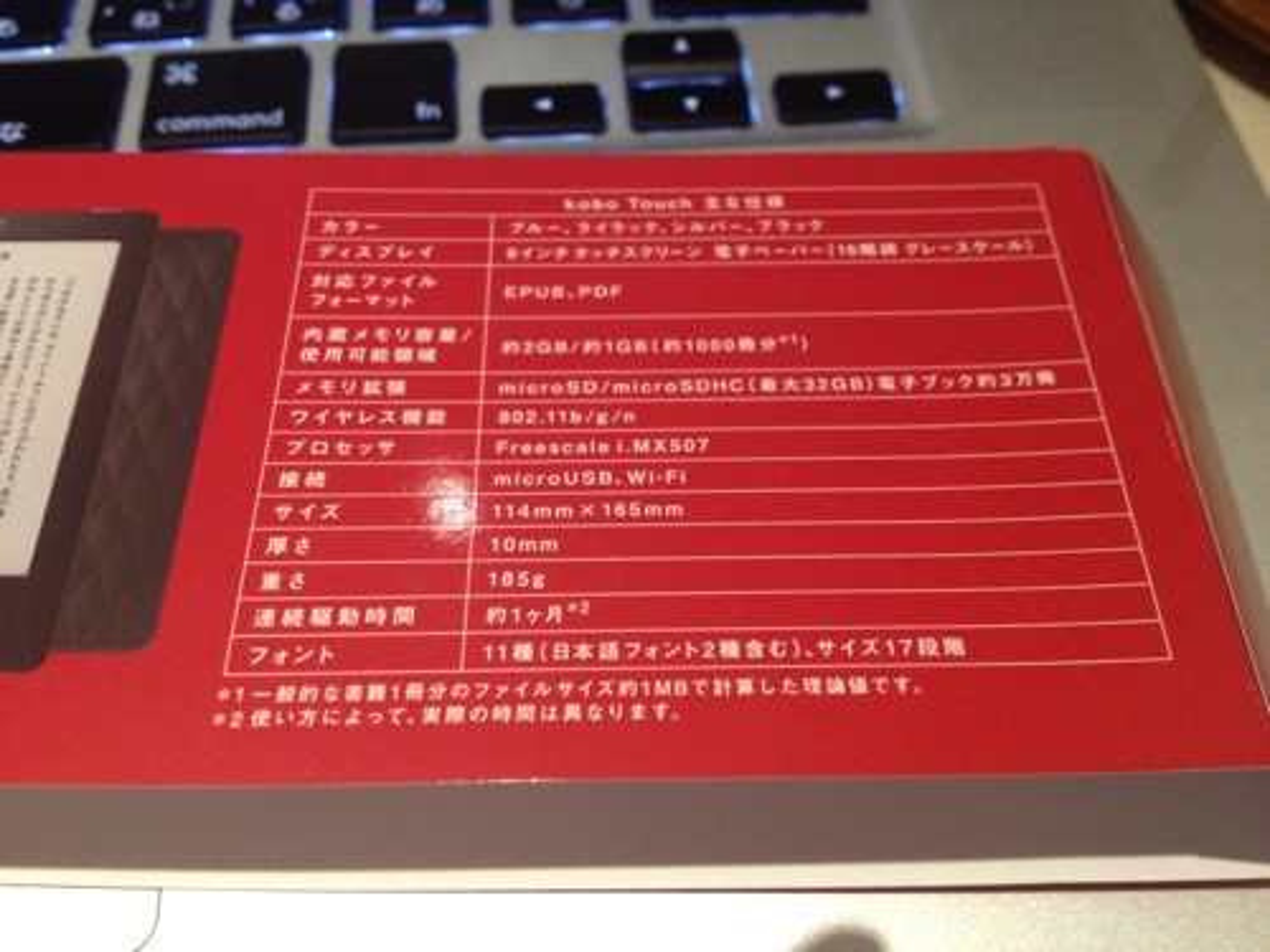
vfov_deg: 40.7
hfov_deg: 52.6
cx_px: 635
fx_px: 1284
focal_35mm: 35
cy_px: 476
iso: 250
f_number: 2.4
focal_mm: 4.28
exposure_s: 1/20
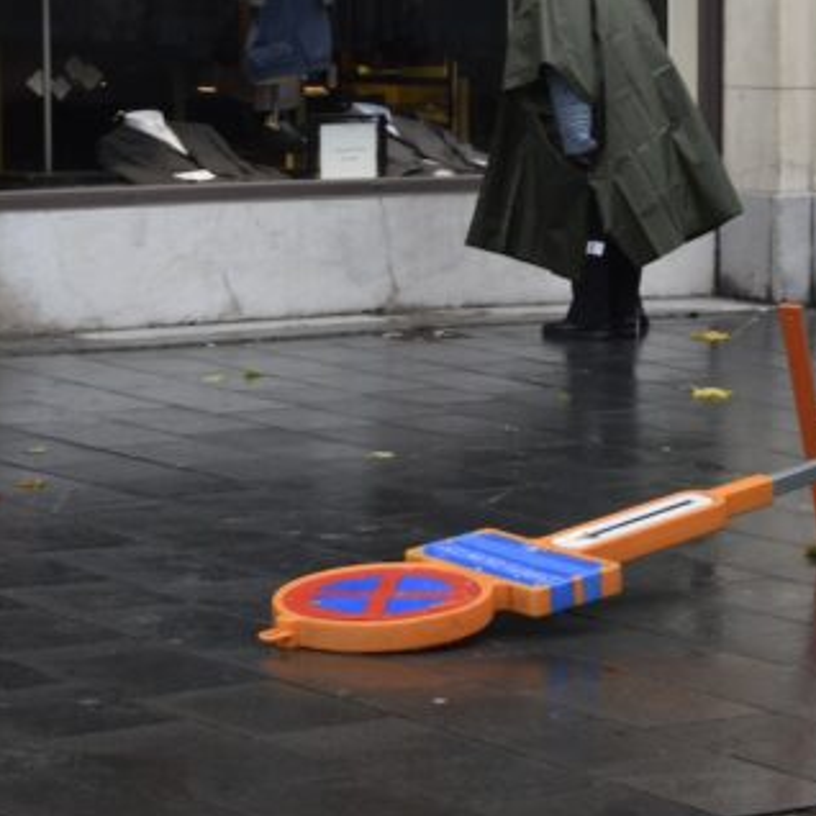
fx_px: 3947
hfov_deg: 11.7
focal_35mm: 148
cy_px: 186
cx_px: 693
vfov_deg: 11.8
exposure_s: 1/100
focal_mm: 48
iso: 400
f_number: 5
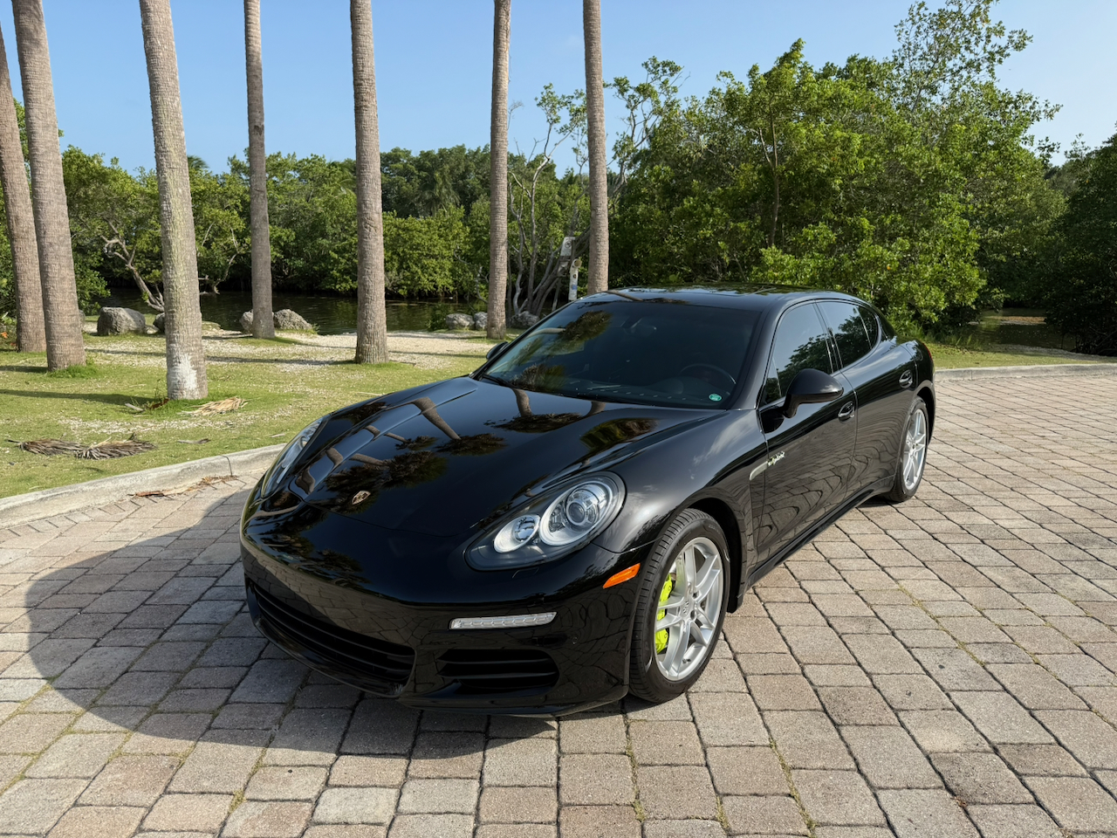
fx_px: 774
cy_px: 419
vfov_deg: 56.8
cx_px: 558
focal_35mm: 24
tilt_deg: -11.5
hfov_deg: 71.6
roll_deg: -0.9
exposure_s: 1/2370
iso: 80
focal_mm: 6.76
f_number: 1.78
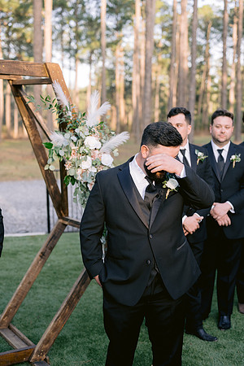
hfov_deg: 27.0
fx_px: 508
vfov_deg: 39.6
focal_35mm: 50
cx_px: 122
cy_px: 183
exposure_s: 1/500
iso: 400
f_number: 2.8
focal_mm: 50
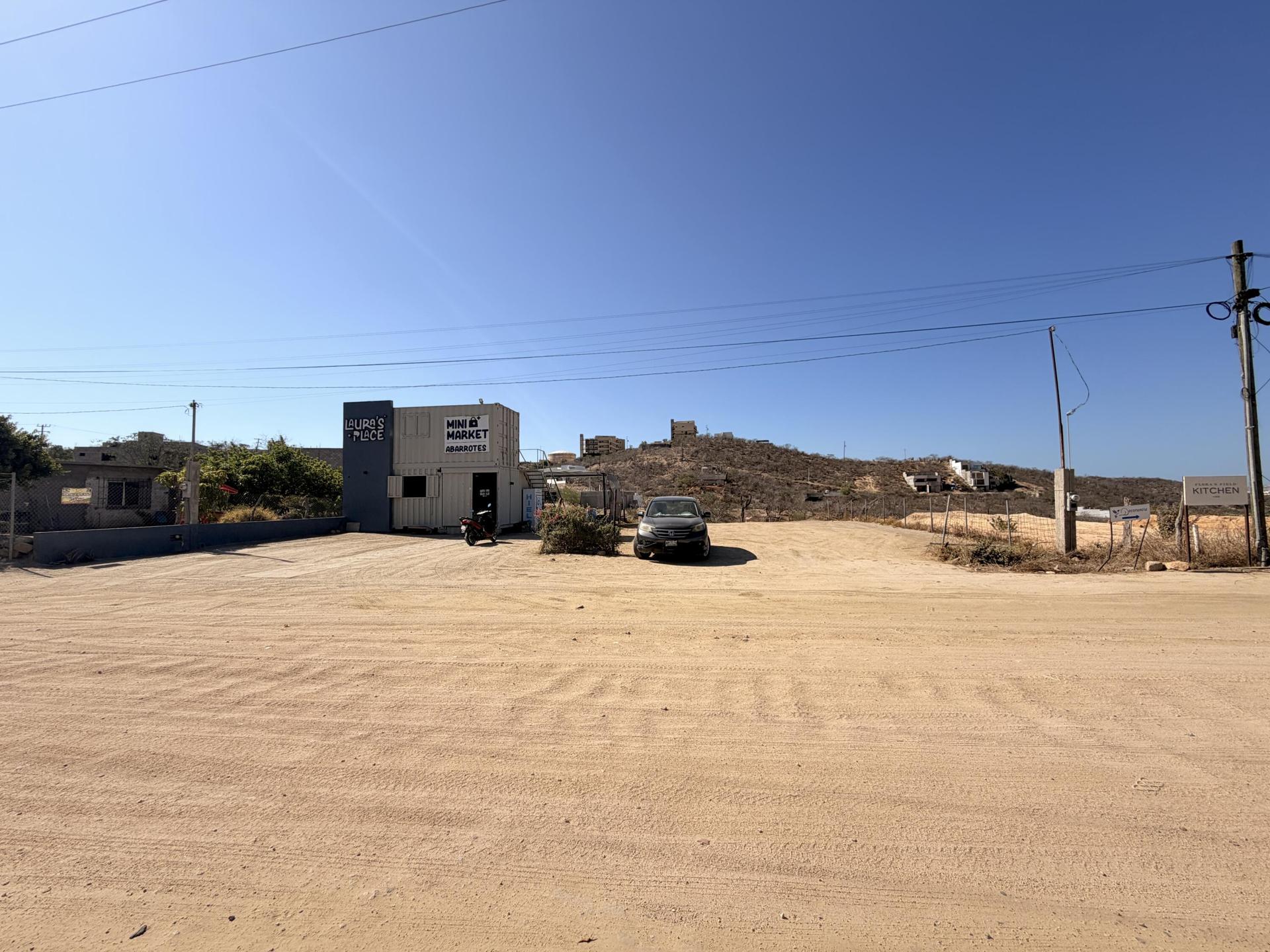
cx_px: 635
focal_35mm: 14
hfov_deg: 102.1
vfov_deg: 85.7
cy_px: 476
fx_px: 514
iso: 20
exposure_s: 1/1497
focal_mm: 2.22
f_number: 2.2
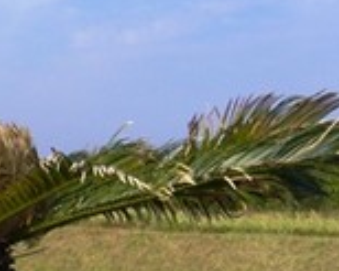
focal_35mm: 89
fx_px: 892
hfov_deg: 20.3
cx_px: -55
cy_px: 163
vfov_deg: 17.2
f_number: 5.6
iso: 80
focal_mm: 5.8
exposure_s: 1/320
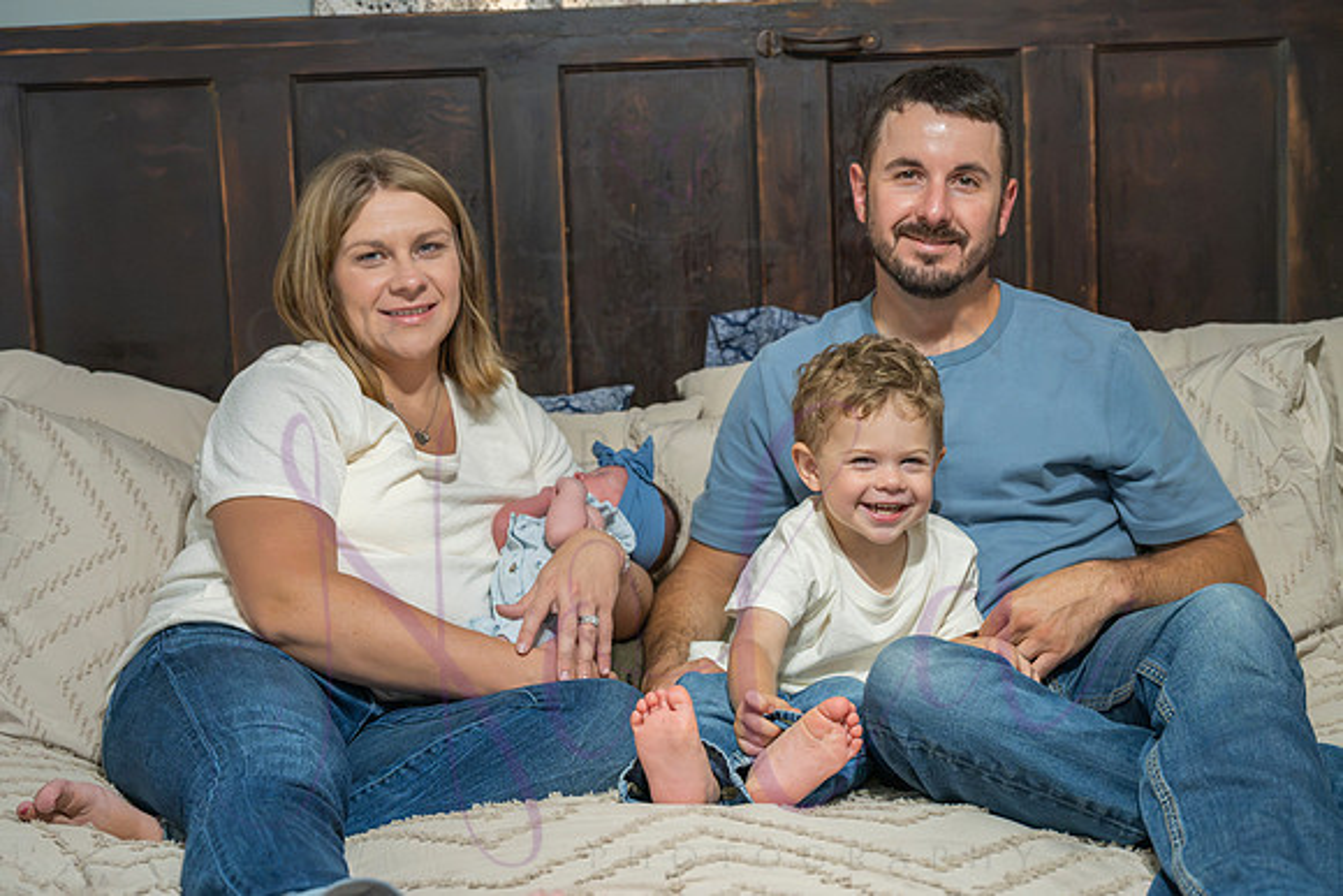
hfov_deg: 36.7
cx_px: 655
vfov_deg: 25.0
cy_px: 437
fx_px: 2024
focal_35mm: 54
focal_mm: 52
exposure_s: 1/320
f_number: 4
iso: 3200
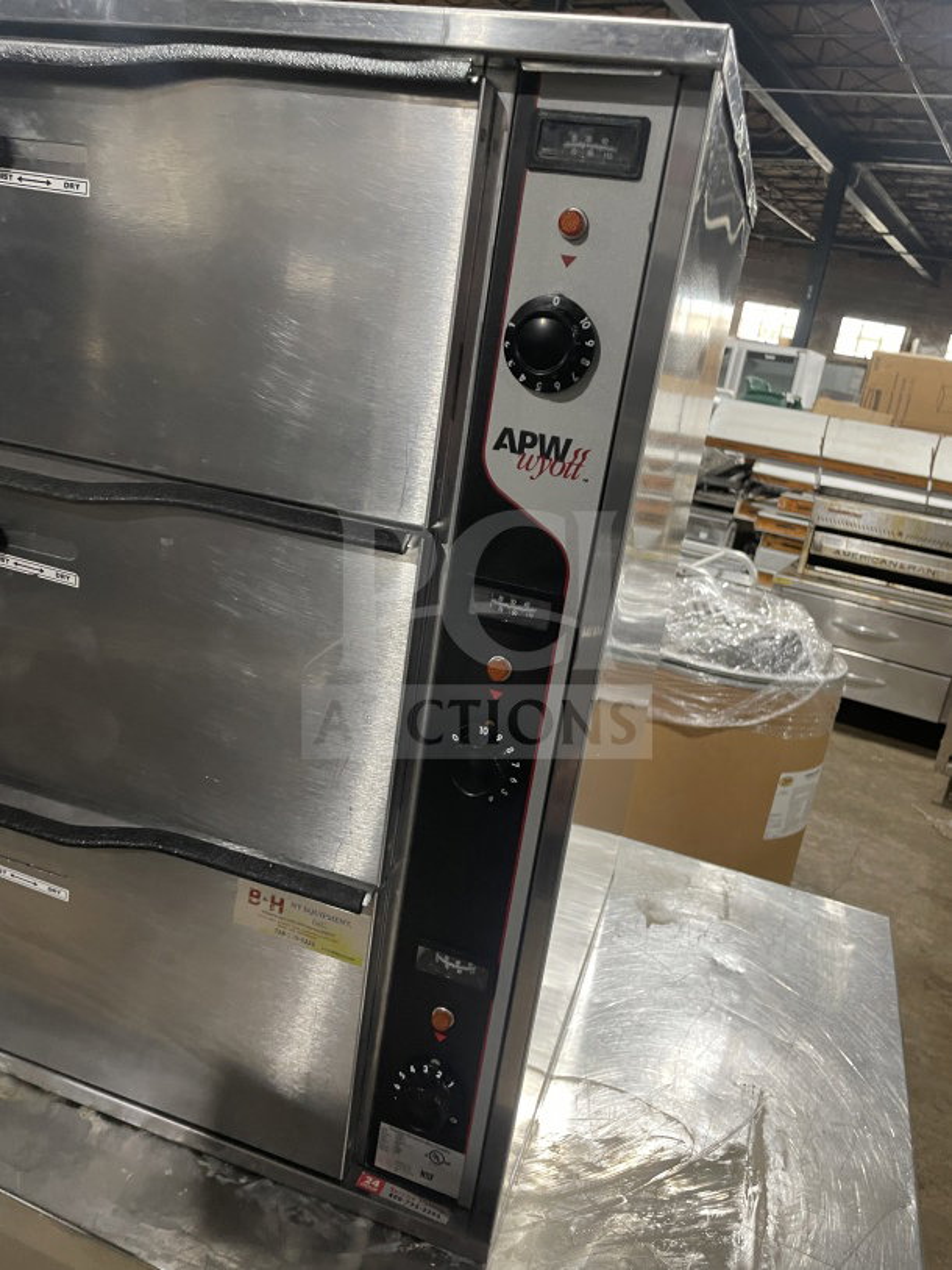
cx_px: 476
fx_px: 953
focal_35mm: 26
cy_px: 635
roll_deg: -8.9
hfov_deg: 53.1
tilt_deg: -10.2
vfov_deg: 67.3
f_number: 1.6
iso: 160
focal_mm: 4.2
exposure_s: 1/60
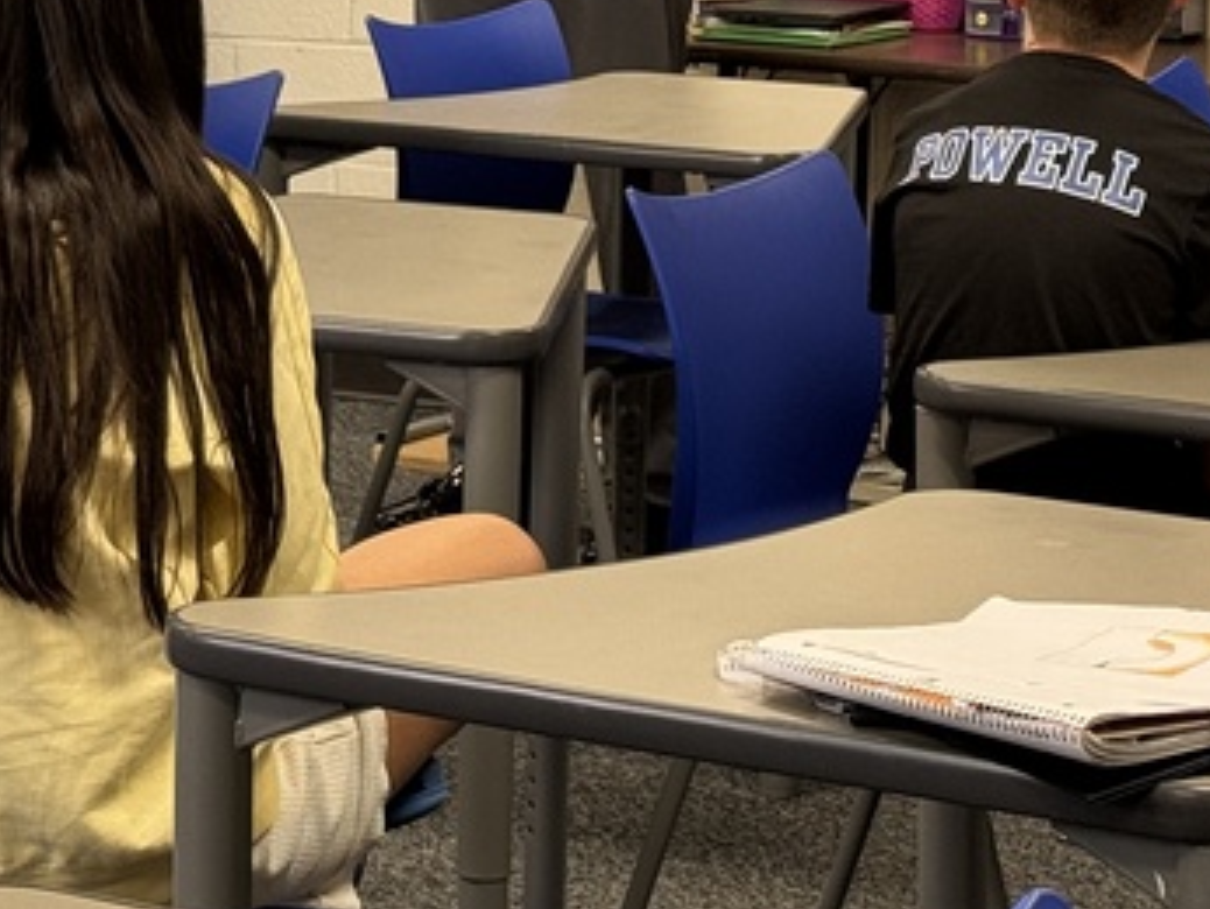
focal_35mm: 142
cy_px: -332
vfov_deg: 10.2
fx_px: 4967
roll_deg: -0.5
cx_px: 308
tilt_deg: -1.9
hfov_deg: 13.8
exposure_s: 1/60
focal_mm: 6.76
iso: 80
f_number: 1.78
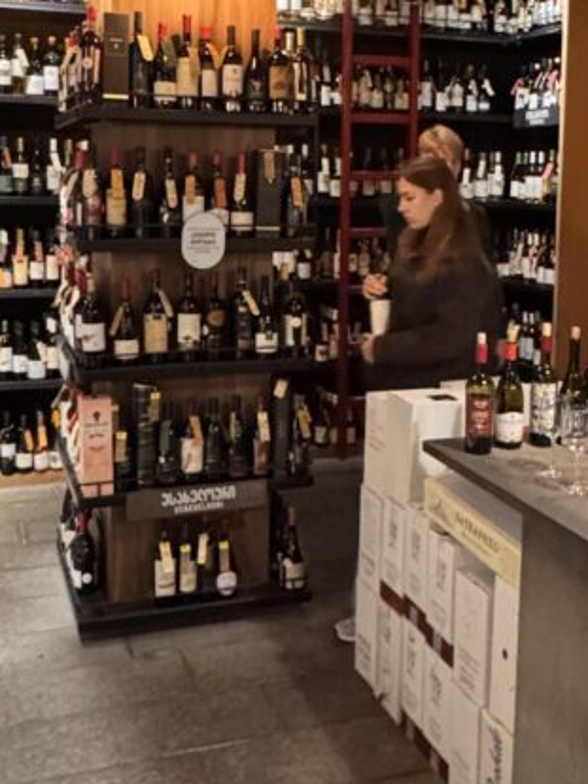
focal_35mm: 45
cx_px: 333
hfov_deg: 32.1
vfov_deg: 41.5
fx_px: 1020
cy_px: 258
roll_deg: -1.1
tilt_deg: -4.3
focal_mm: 2.22
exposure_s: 1/33
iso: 1250
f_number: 2.2
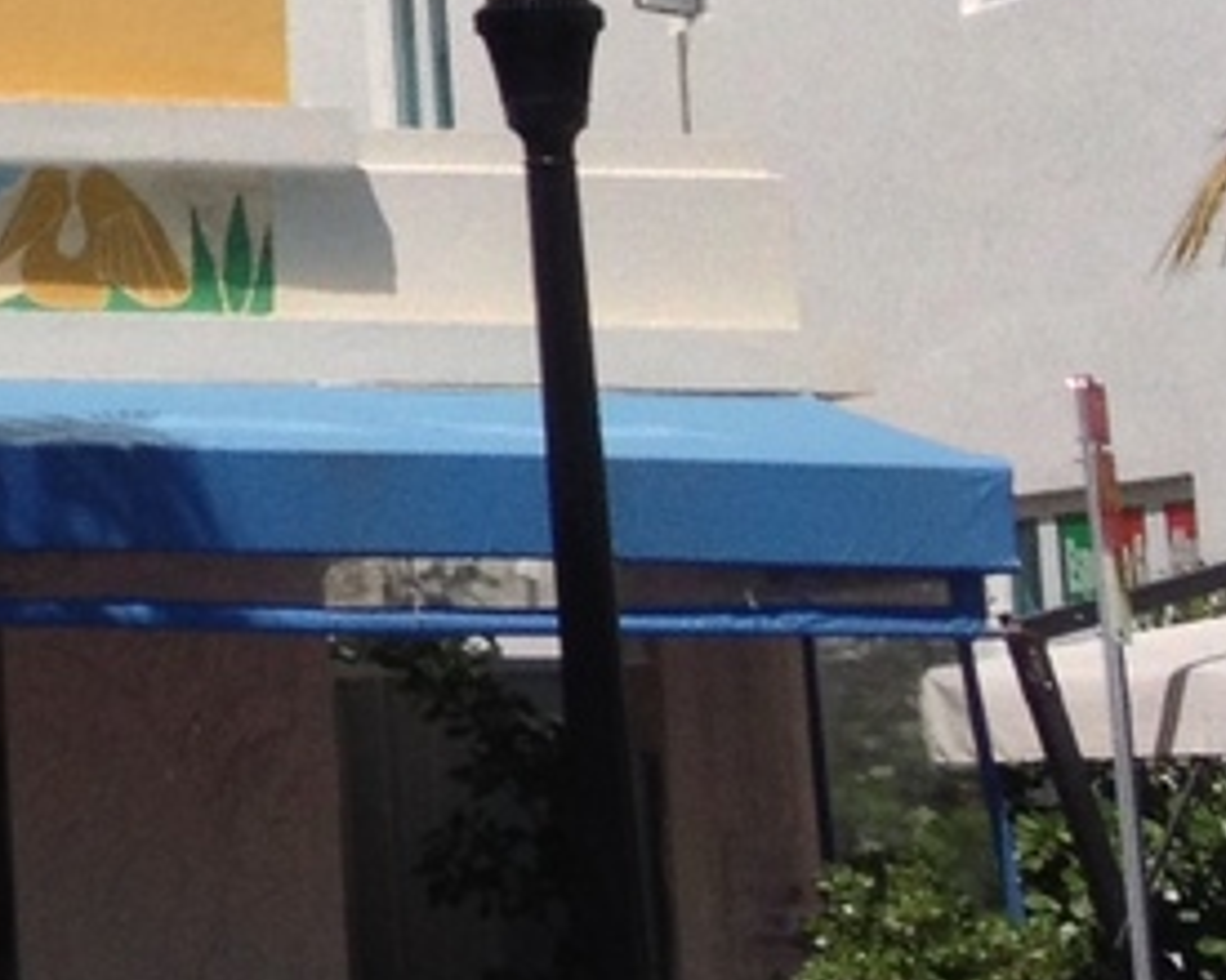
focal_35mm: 199
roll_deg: -0.3
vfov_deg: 7.6
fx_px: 7221
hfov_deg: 8.7
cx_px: -1872
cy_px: -641
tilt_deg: +9.5
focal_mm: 4.28
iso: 50
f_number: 2.4
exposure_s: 1/2513
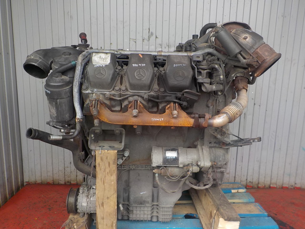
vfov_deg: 46.8
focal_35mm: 30
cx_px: 152
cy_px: 114
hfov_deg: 60.0
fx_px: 264
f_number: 3.3
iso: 125
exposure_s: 1/100
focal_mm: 4.1
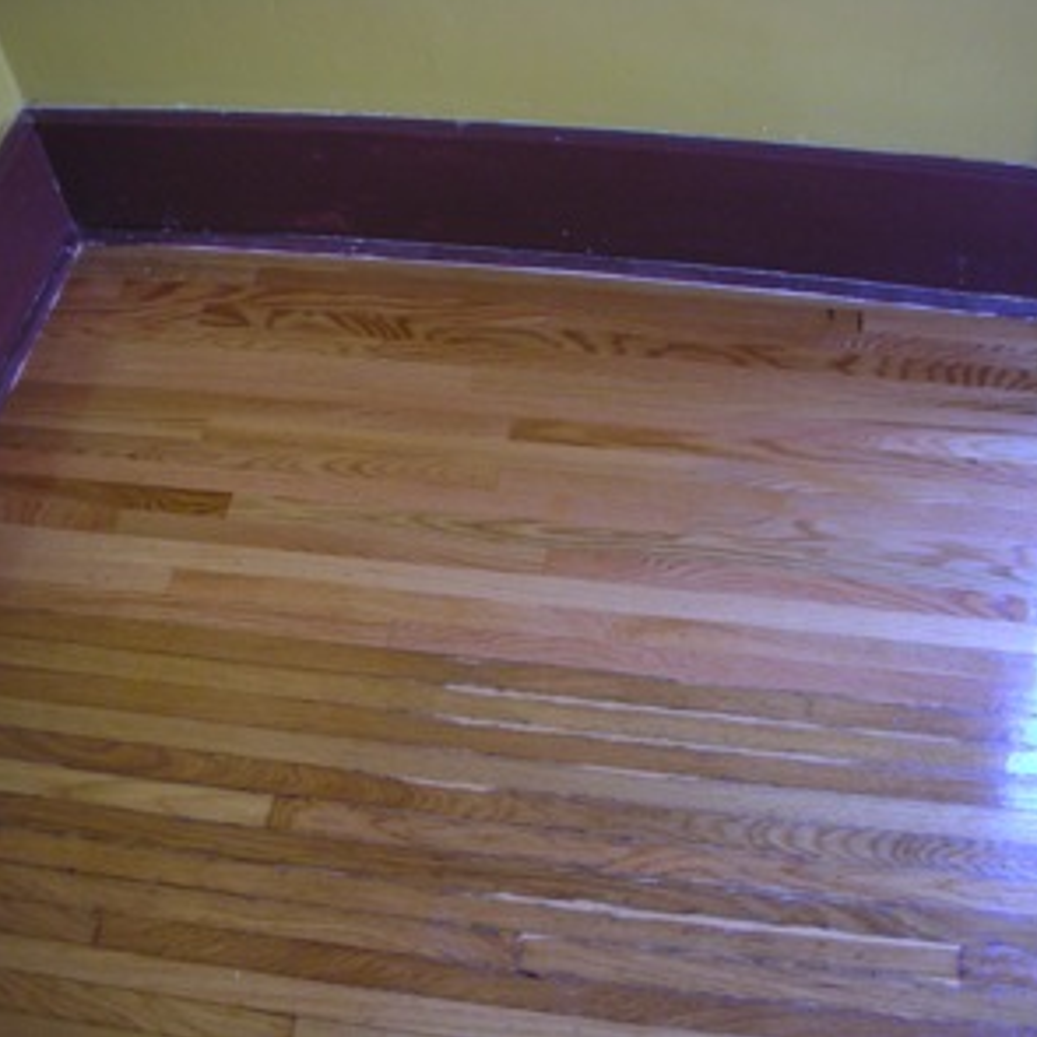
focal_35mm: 42
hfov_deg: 40.0
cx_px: 584
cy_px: 513
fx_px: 1423
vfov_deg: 40.0
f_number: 2.8
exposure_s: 1/13
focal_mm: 5.8
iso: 200
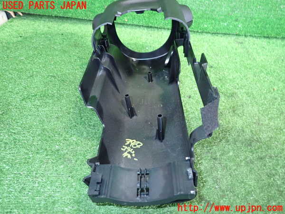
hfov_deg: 69.4
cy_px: 107
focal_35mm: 25
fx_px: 206
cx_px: 142
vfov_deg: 54.9
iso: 640
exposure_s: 1/30
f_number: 2
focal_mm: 4.5
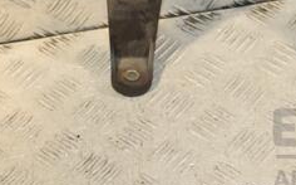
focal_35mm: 136
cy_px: -40
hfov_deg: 15.2
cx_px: 250
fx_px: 1098
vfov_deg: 9.5
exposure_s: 1/200
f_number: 5.6
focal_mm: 35
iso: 800
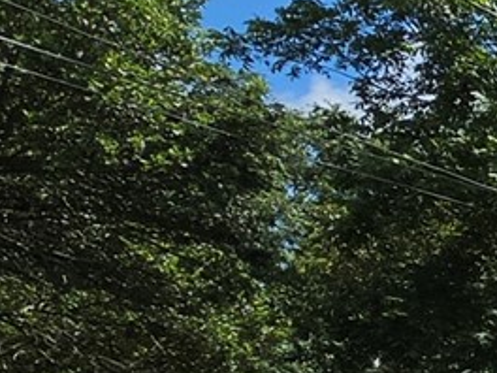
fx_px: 1450
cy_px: 546
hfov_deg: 12.0
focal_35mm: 101
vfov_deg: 13.8
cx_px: 1414
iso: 32
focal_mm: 2.2
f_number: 1.9
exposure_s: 1/2607
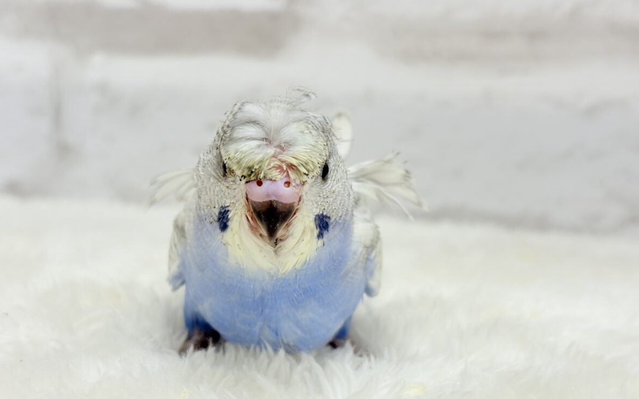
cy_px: 222
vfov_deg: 23.1
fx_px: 975
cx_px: 318
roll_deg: -1.3
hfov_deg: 36.3
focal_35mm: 56
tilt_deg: -8.3
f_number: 1.6
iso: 64
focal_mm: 5.96
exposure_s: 1/100
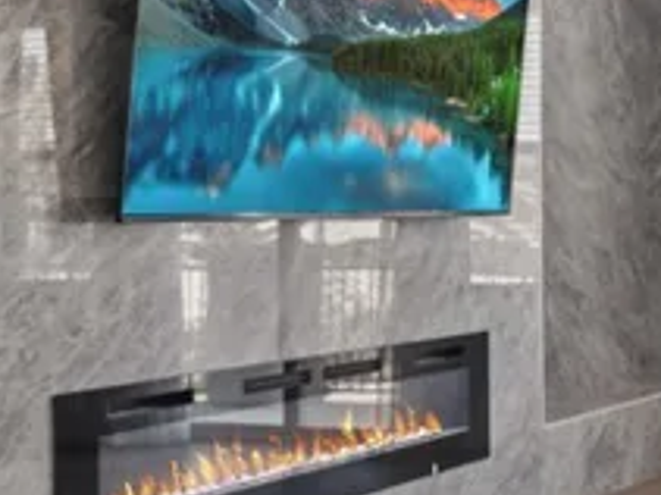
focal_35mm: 70
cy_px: 252
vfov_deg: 21.0
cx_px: 1159
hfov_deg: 20.5
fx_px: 1336
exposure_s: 1/6
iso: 400
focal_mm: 10
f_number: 8
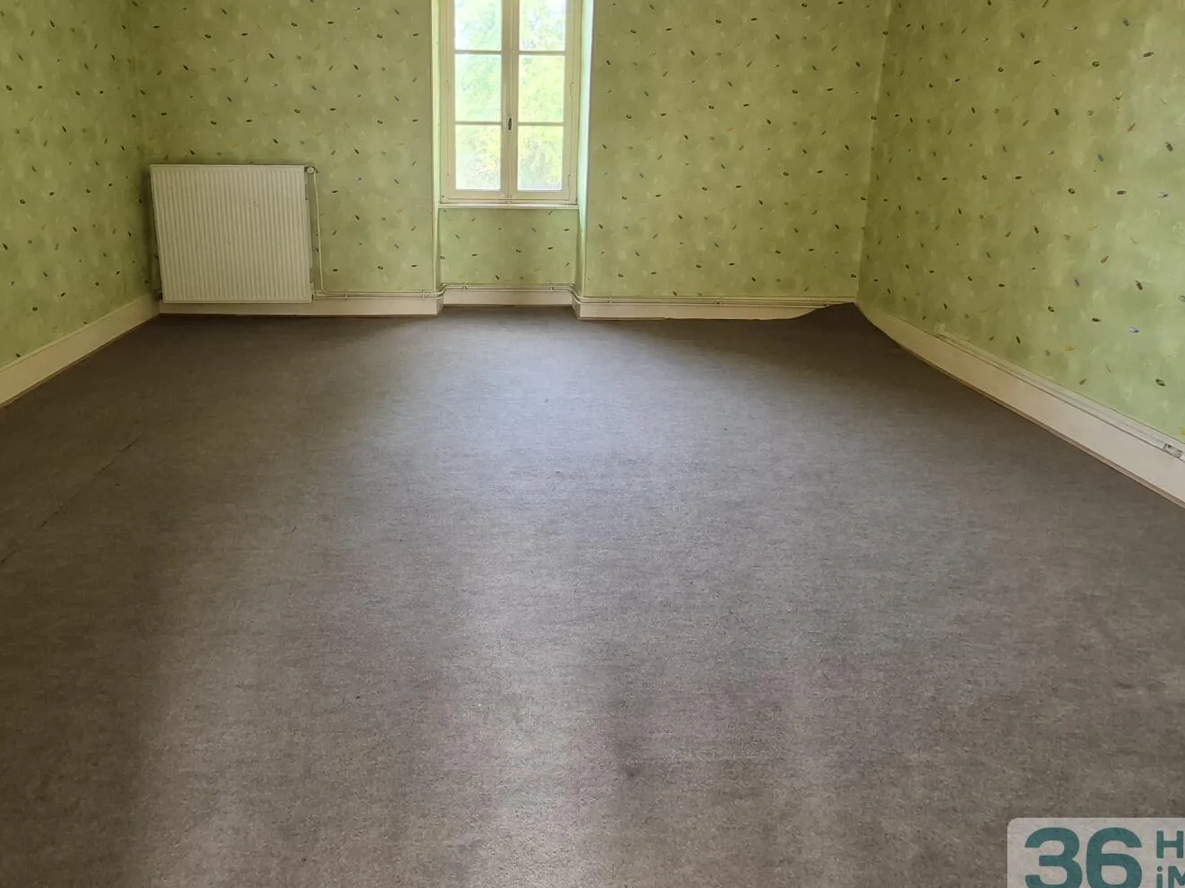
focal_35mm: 19
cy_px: 267
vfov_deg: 66.0
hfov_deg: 84.0
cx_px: 497
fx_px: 650
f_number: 2.2
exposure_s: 1/50
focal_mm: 1.74
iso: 160
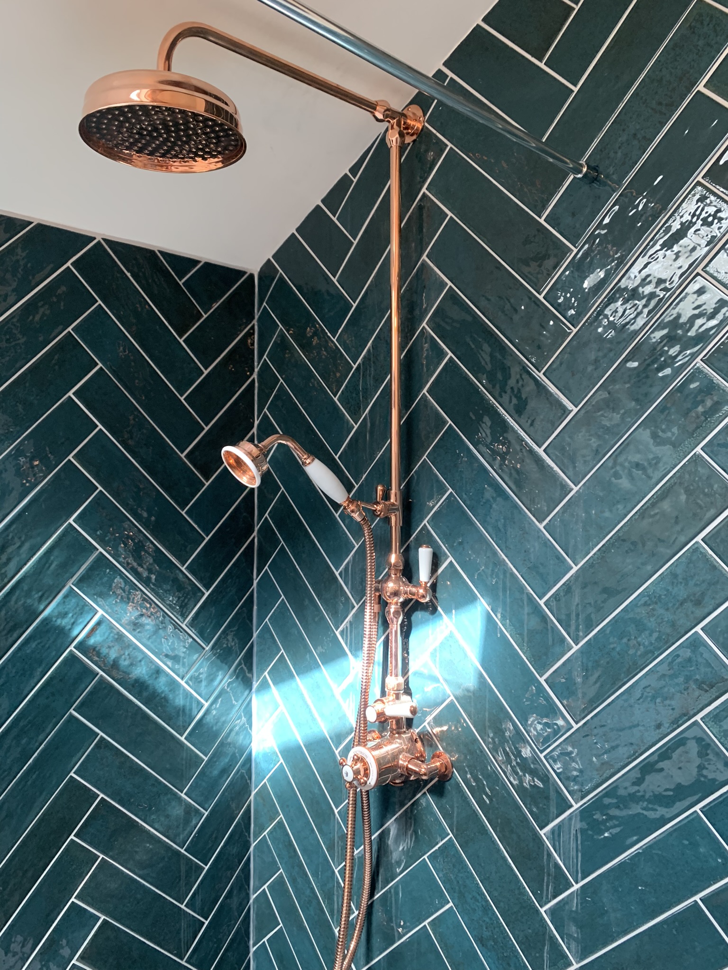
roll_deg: +0.2
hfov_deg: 53.1
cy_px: 485
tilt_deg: +0.4
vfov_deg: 67.3
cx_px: 364
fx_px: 729
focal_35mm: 26
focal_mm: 4.25
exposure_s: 1/60
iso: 160
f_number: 1.8
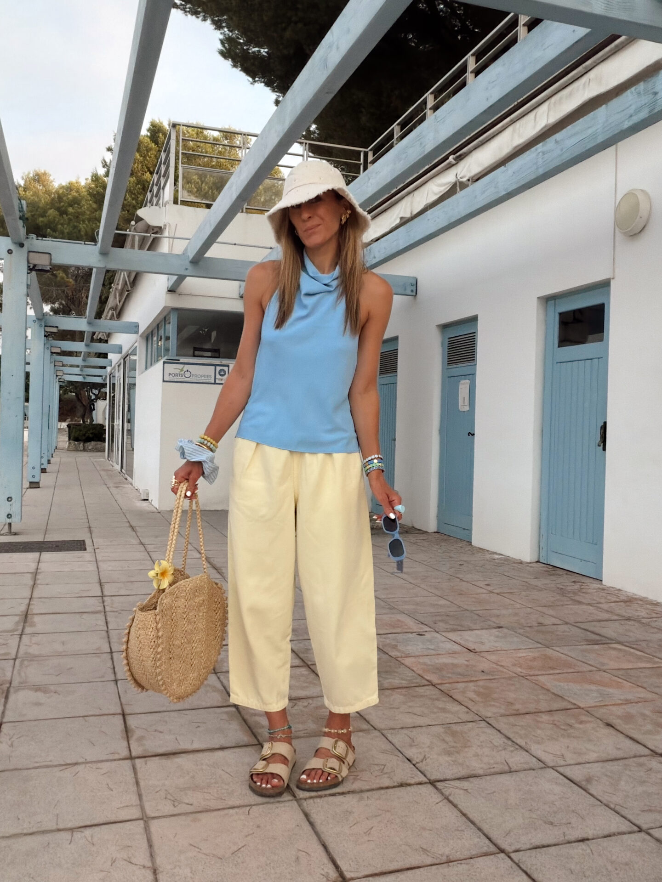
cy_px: 441
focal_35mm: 30
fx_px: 765
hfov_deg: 46.8
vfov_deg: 60.0
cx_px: 331
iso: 100
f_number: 1.9
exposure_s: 1/894
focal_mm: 2.71
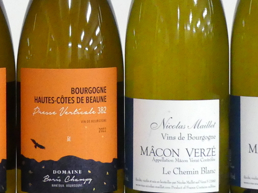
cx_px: 125
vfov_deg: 7.7
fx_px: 1431
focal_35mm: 192
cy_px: -4
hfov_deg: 10.3
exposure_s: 1/80
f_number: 2.8
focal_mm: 11.4
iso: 800
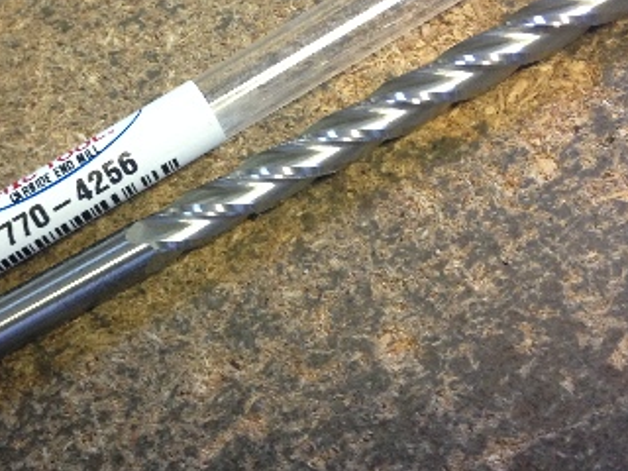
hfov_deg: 28.9
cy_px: 204
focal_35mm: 66
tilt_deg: -60.3
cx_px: 143
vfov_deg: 22.2
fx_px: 1197
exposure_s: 1/20
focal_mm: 4.12
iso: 160
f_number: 2.4
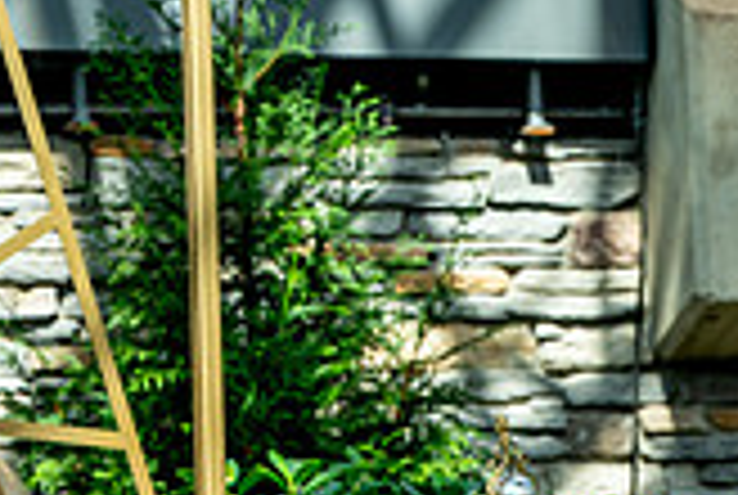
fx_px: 5073
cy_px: 857
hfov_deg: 8.3
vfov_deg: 5.5
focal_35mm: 247
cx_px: 765
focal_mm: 70
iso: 125
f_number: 2.8
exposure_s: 1/500
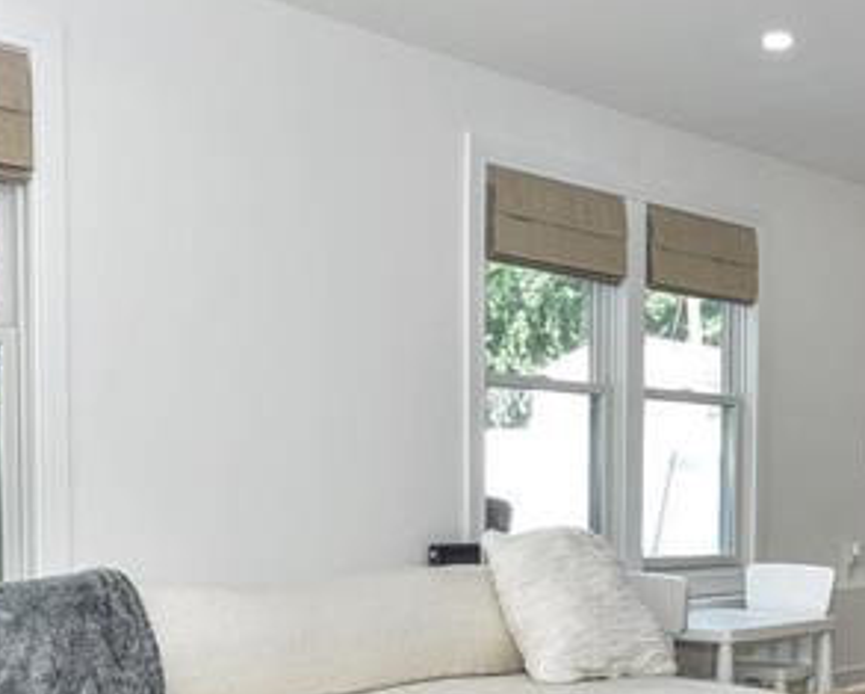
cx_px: 475
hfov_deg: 31.9
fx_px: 1512
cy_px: 598
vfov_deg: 25.2
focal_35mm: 59
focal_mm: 18
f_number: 5.6
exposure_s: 1/125
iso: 640
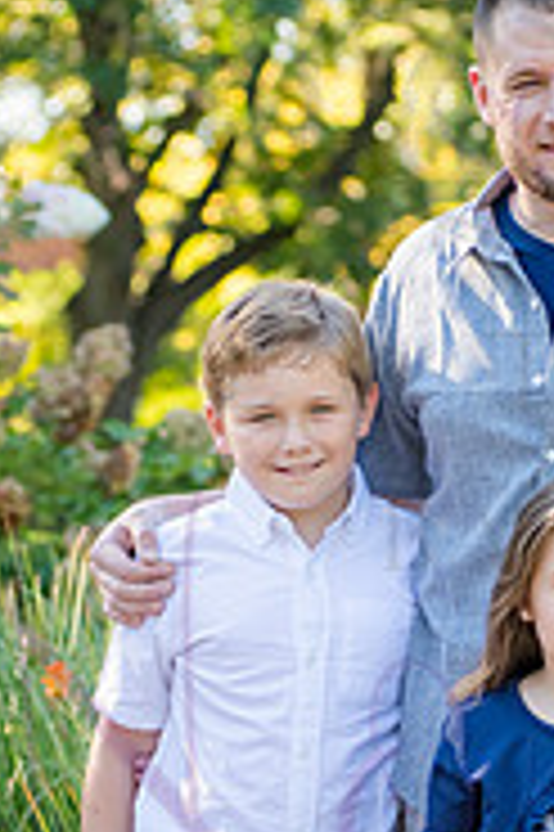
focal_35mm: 195
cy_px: 531
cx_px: 518
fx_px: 4509
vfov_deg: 10.6
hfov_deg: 7.0
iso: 400
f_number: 4
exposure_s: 1/400
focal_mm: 80
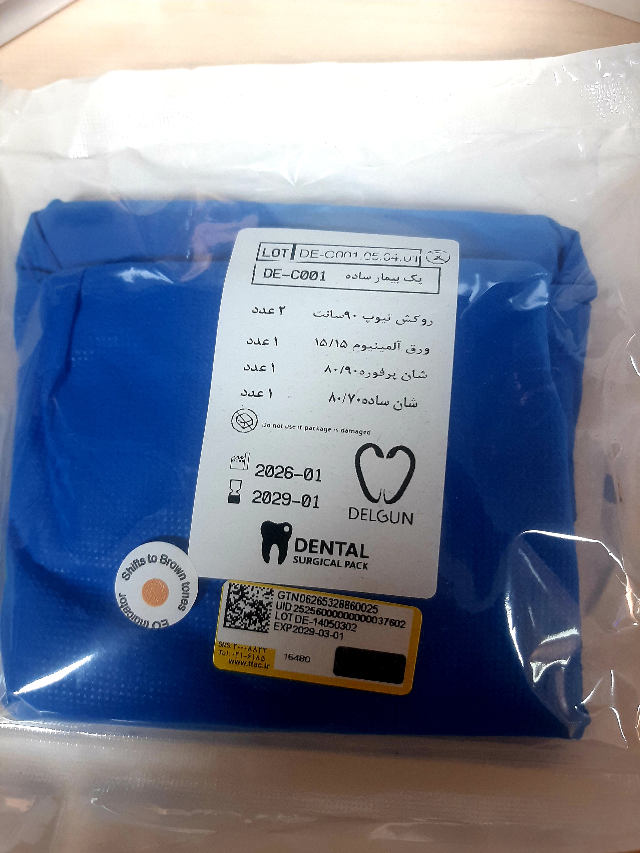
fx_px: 666
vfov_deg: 65.3
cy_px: 426
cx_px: 320
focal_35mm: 27
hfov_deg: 51.4
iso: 64
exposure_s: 1/50
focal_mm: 3.93
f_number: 1.7
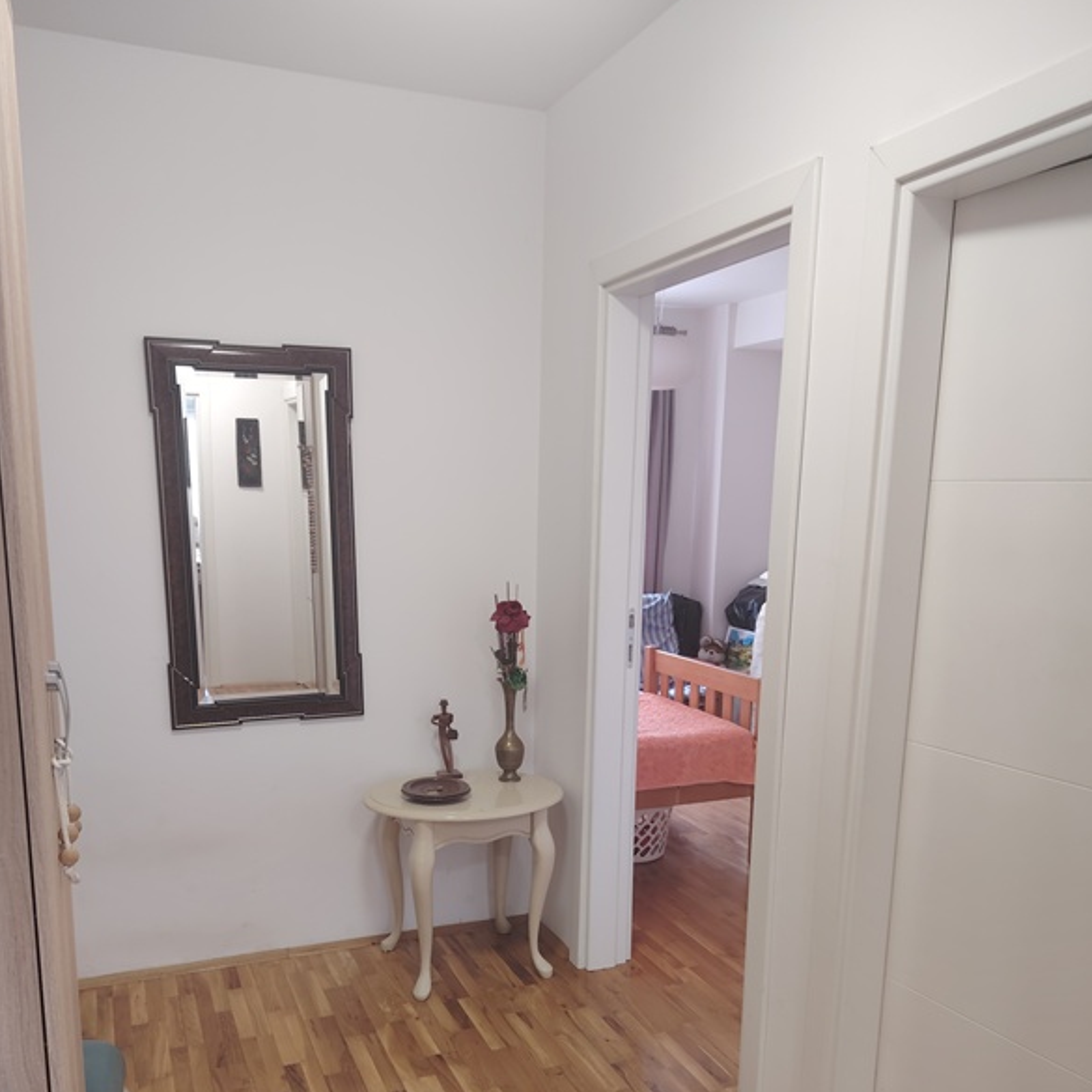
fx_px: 1035
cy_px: 719
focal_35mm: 29
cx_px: 541
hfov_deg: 55.6
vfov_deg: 54.6
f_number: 1.75
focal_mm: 5.25
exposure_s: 1/33.3
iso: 522
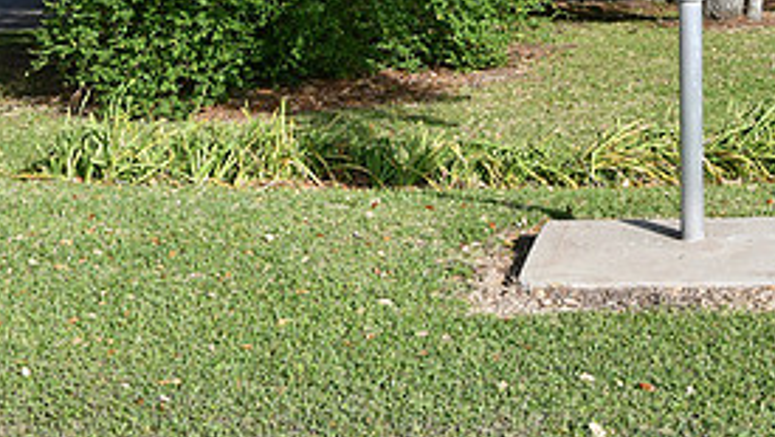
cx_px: 713
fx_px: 1501
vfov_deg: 16.2
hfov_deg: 27.8
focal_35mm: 73
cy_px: -7
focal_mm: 22
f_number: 14
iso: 800
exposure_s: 1/800
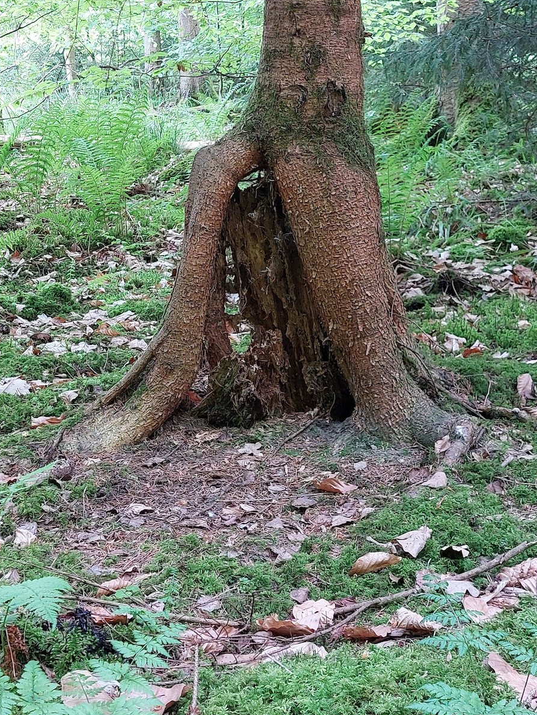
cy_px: 311
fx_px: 600
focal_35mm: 29
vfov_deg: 61.4
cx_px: 274
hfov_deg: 48.2
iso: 160
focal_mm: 5.23
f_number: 1.8
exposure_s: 1/50
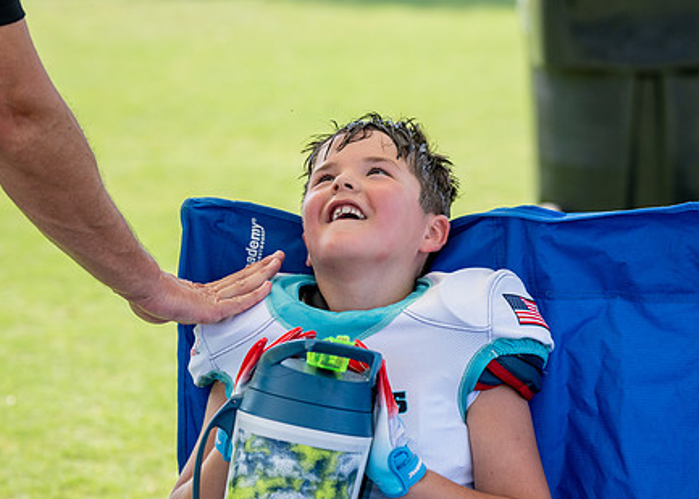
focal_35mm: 115
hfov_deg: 17.4
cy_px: 263
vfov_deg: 12.5
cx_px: 367
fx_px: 2282
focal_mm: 70
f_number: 2.8
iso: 160
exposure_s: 1/1000
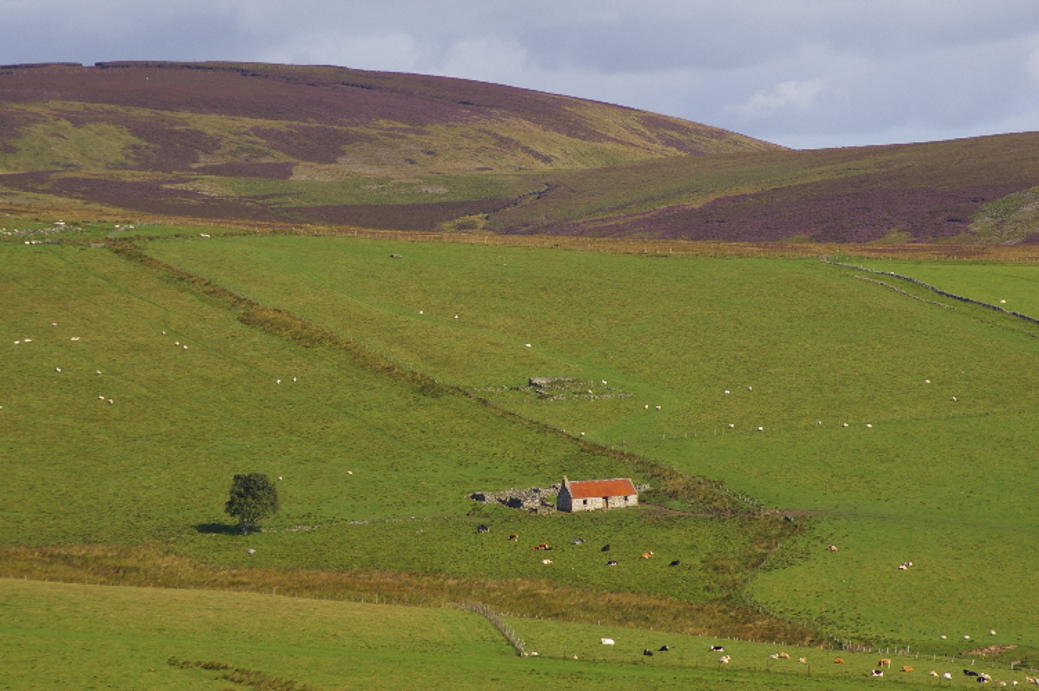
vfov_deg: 6.9
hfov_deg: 10.3
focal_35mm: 200
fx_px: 5753
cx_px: 520
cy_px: 346
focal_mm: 133
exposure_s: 1/500
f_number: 8
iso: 200
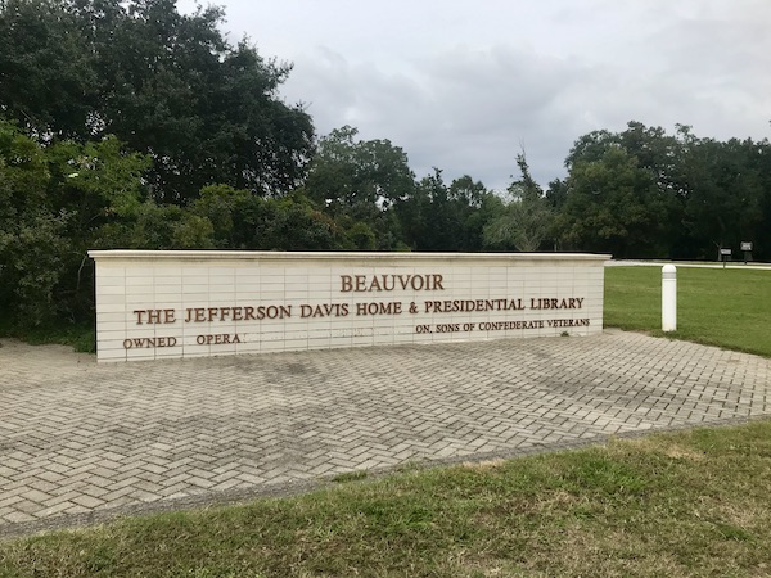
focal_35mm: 28
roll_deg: -0.1
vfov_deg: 49.7
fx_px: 624
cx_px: 386
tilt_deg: -3.8
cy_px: 289
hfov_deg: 63.4
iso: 20
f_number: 1.8
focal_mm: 3.99
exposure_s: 1/622
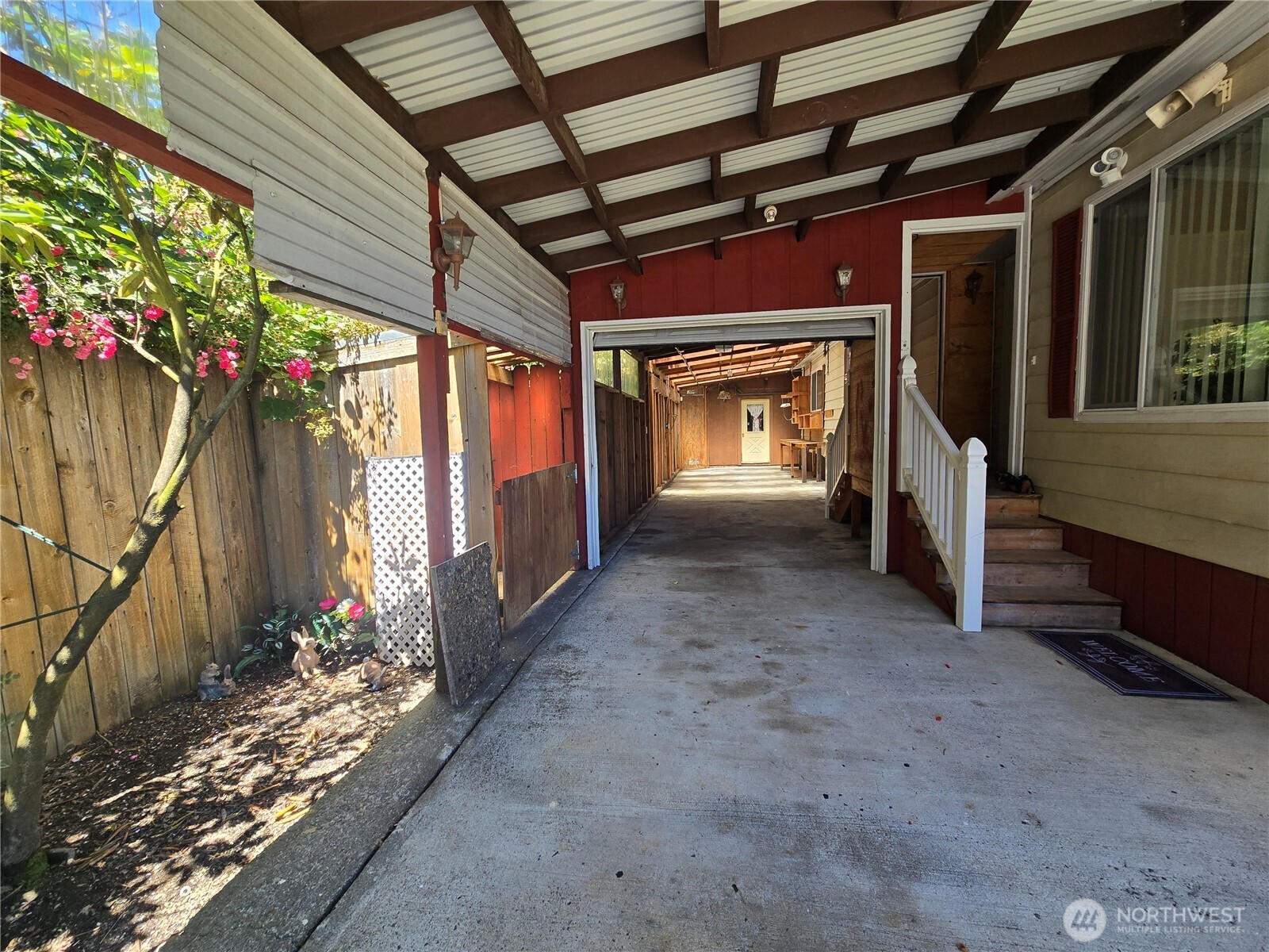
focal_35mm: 13
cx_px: 634
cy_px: 476
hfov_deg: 106.2
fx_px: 477
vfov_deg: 89.9
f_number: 2.2
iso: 50
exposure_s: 1/150
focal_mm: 2.2
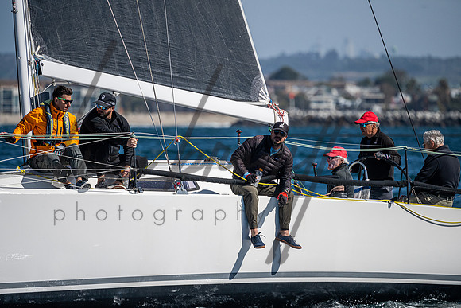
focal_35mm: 418
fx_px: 5350
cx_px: 235
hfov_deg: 4.9
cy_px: 154
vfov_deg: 3.3
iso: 400
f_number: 5.6
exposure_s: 1/6400
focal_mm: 400
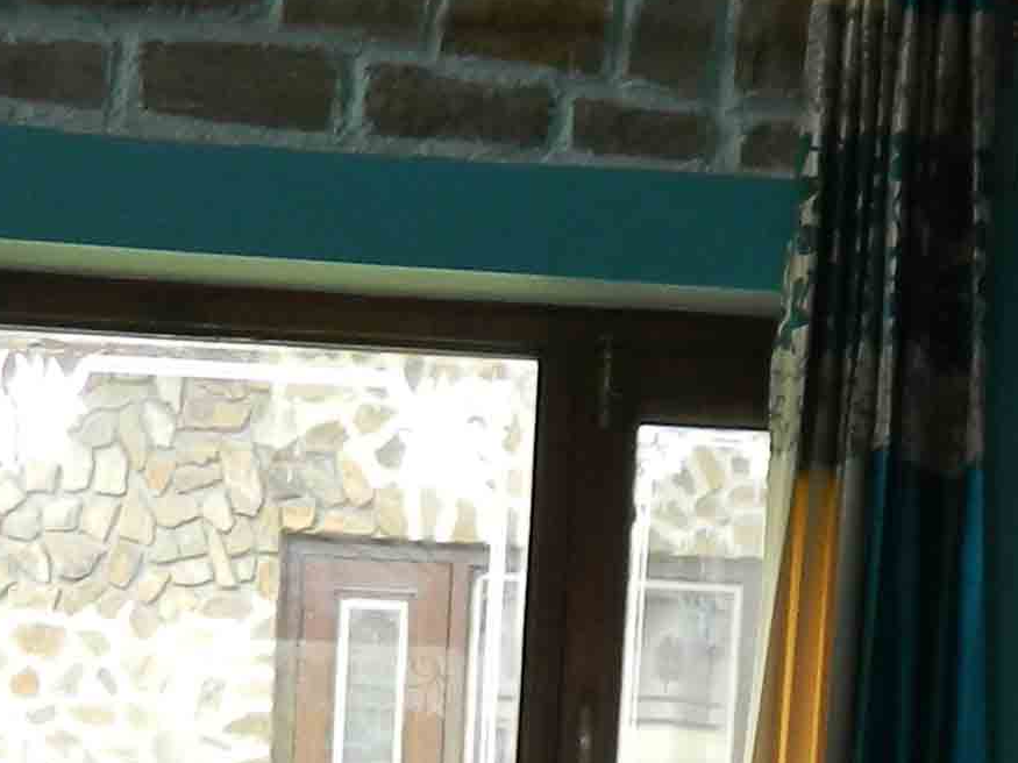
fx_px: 4499
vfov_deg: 9.2
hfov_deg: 12.9
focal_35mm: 153
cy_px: 1442
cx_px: 585
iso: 80
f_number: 3.2
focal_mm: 5.6
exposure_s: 1/40
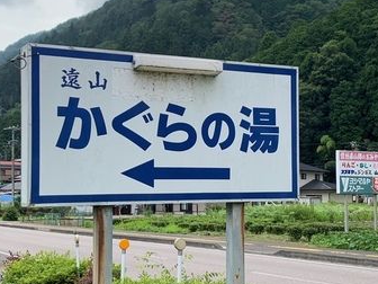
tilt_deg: +4.2
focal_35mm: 63
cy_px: 166
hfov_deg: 30.7
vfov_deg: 23.3
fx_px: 688
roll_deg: -0.7
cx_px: 213
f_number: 1.8
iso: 25
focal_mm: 4.25
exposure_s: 1/1610
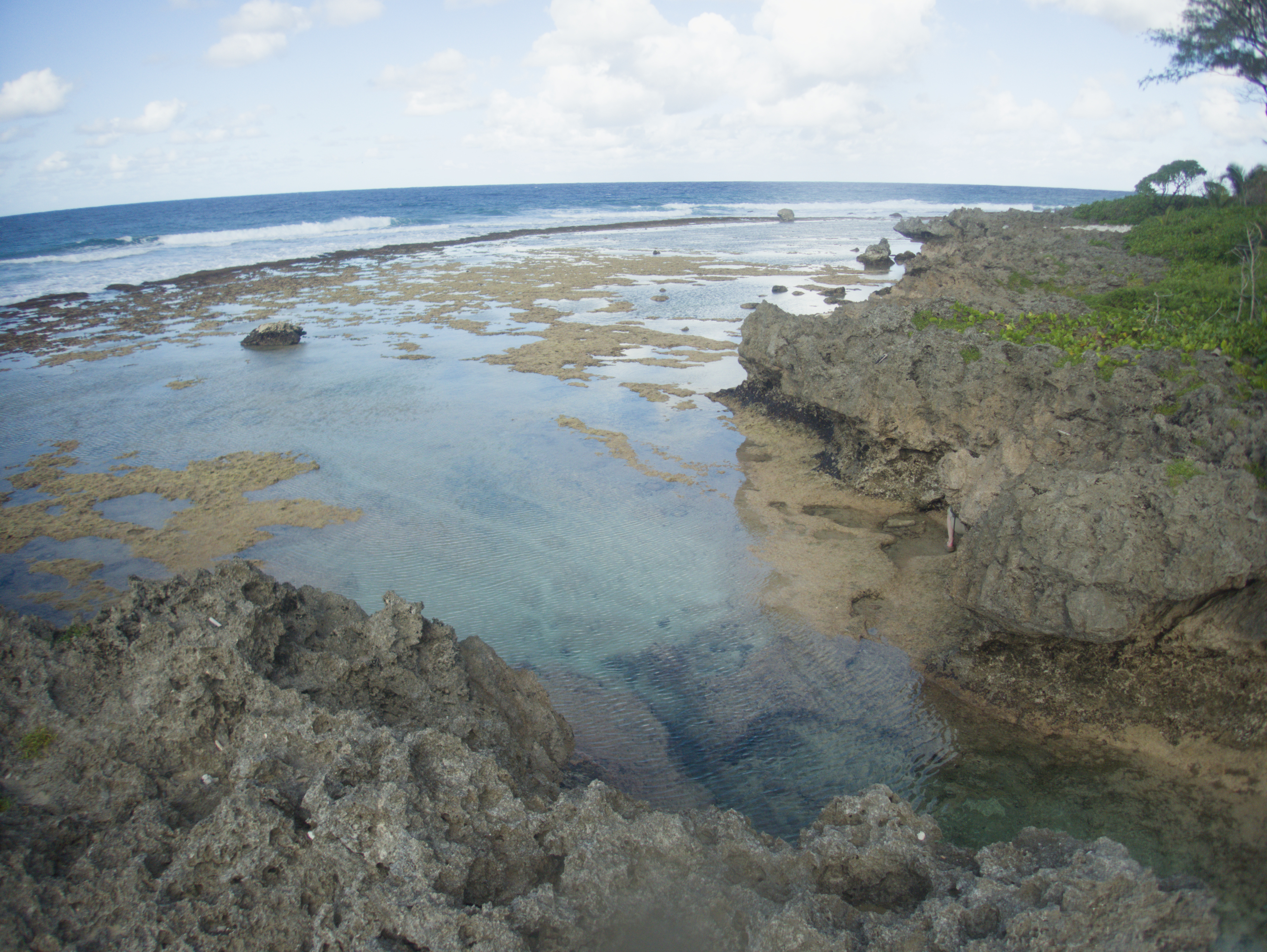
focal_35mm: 25
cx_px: 634
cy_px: 476
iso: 100
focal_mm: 4.5
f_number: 2
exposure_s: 1/1000
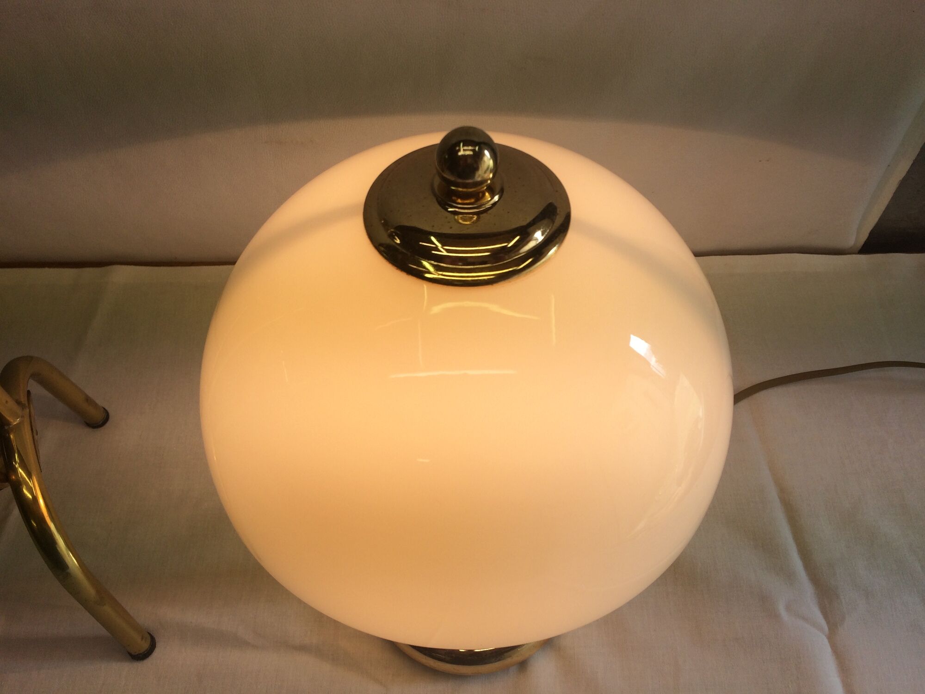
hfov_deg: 61.7
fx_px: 775
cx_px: 462
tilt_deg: -57.0
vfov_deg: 48.2
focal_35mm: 29
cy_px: 347
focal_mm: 4.15
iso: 32
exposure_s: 1/304
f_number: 2.2
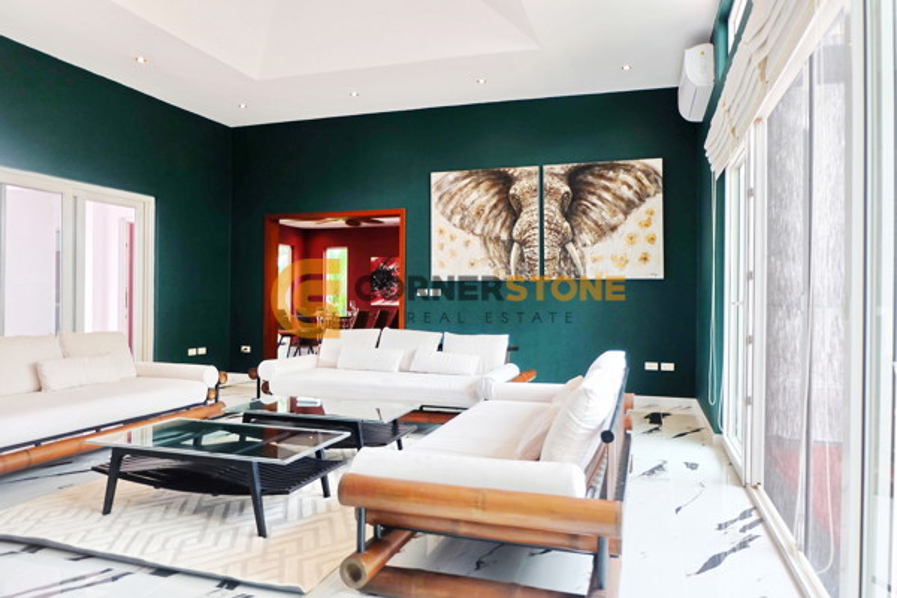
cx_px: 448
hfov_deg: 73.7
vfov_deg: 53.1
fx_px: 598
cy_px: 299
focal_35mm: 24
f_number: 3.5
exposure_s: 1/85
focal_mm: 16
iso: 400
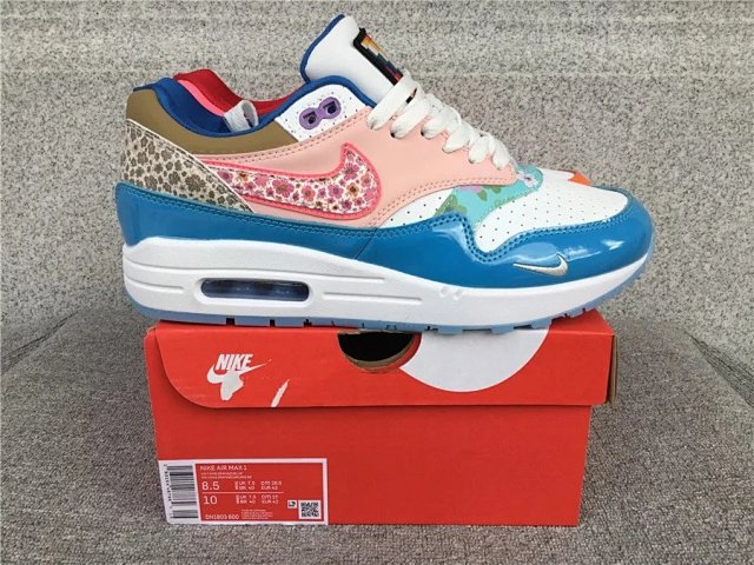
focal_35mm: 31
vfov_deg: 45.4
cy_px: 282
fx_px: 675
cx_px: 377
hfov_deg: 58.4
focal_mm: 3.3
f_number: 2.4
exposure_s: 1/205
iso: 25
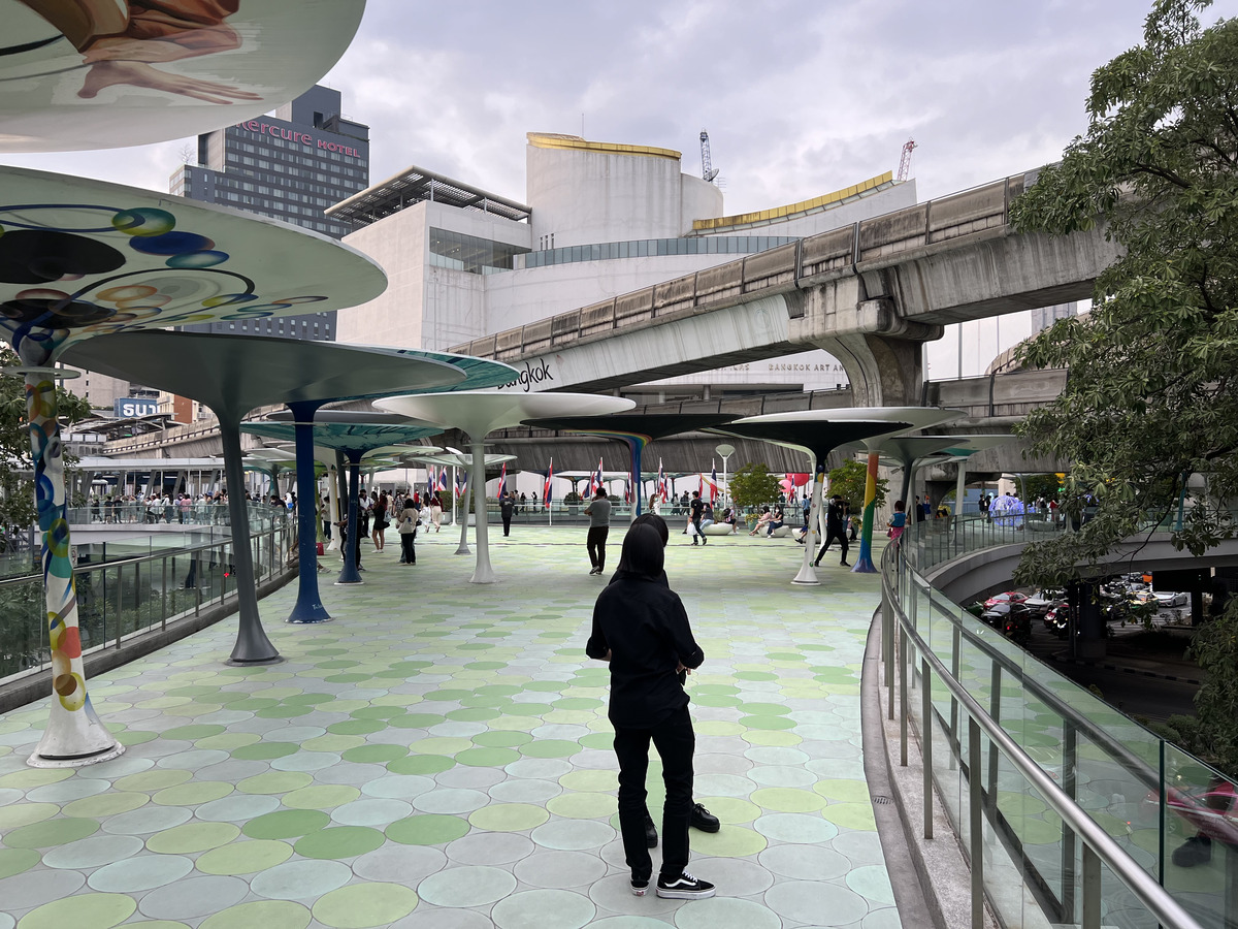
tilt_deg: +1.8
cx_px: 619
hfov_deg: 67.3
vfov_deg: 53.1
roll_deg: -0.3
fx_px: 930
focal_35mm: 26
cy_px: 464
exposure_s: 1/389
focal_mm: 5.7
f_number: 1.5
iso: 50
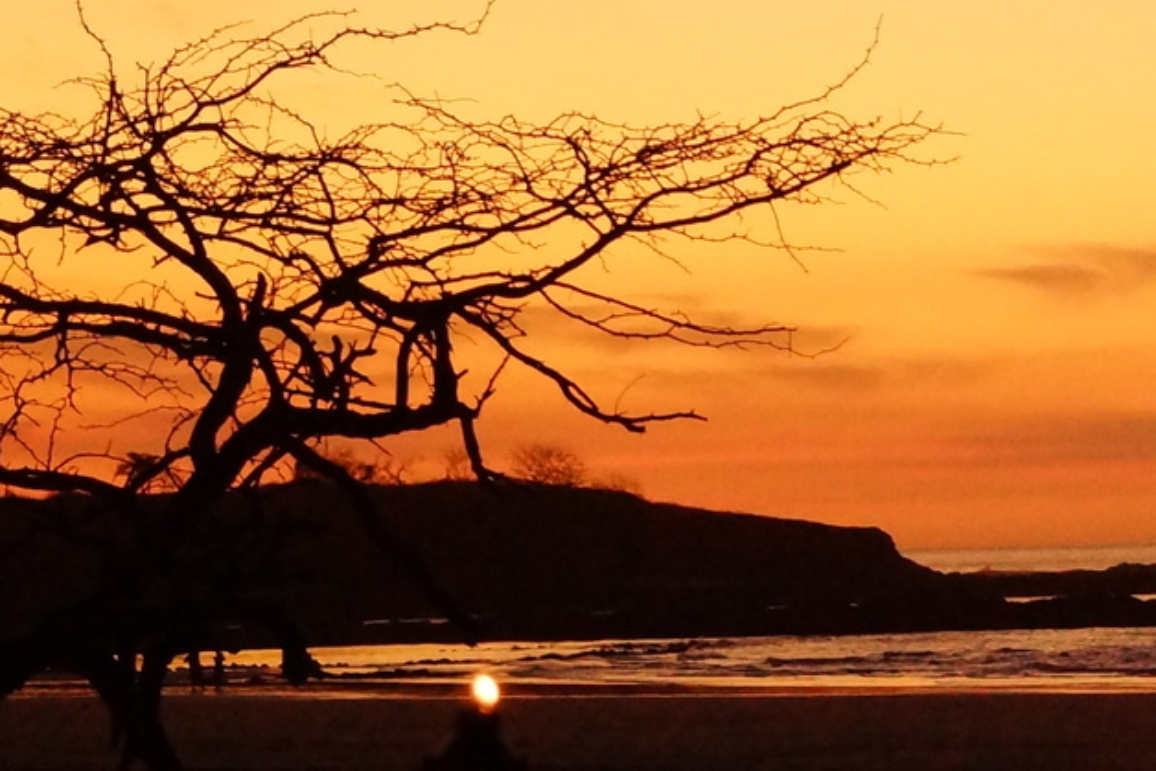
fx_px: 5749
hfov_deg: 10.9
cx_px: 1874
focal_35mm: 179
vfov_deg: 7.7
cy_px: 524
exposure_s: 1/50
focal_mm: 30
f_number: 4.5
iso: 1600
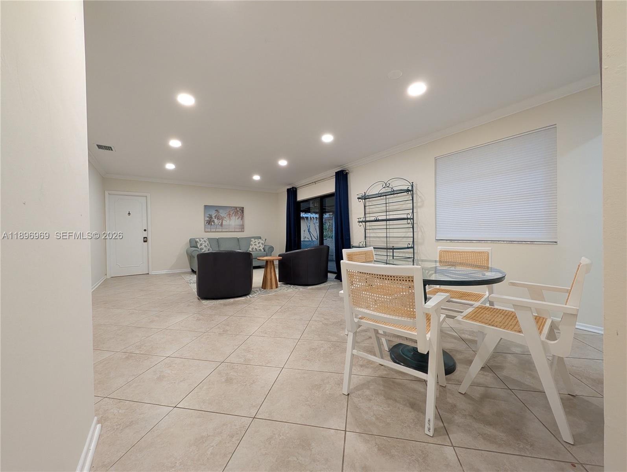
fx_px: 218
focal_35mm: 12
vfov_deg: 94.6
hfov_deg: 110.5
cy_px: 236
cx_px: 314
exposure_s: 1/60
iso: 127
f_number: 1.7
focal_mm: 2.02
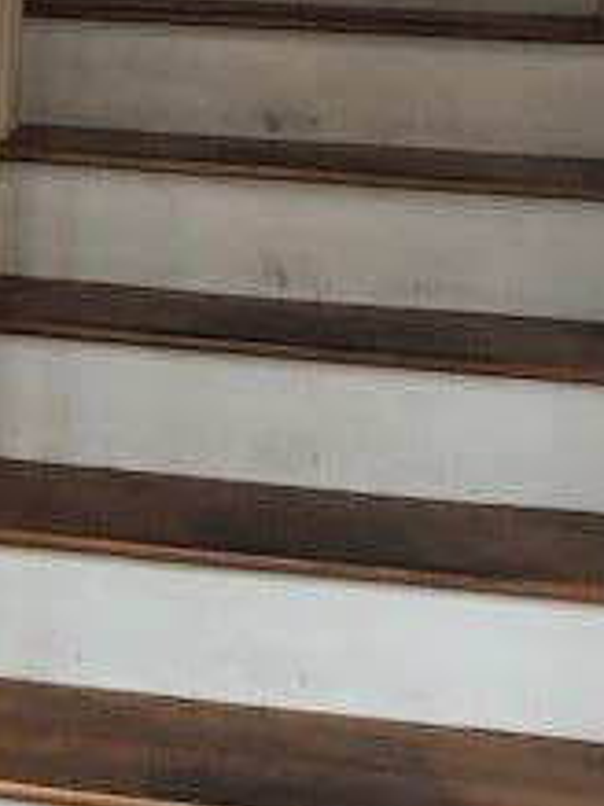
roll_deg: -1.3
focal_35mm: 82
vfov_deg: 22.8
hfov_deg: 17.4
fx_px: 1910
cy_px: -18
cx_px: -66
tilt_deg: -2.7
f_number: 1.8
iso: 40
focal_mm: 4
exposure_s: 1/20
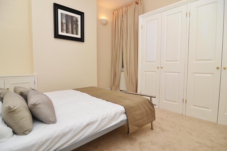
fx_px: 114
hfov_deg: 90.0
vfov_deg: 67.4
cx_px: 114
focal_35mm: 18
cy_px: 76
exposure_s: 1/60
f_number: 5.6
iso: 400
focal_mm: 12
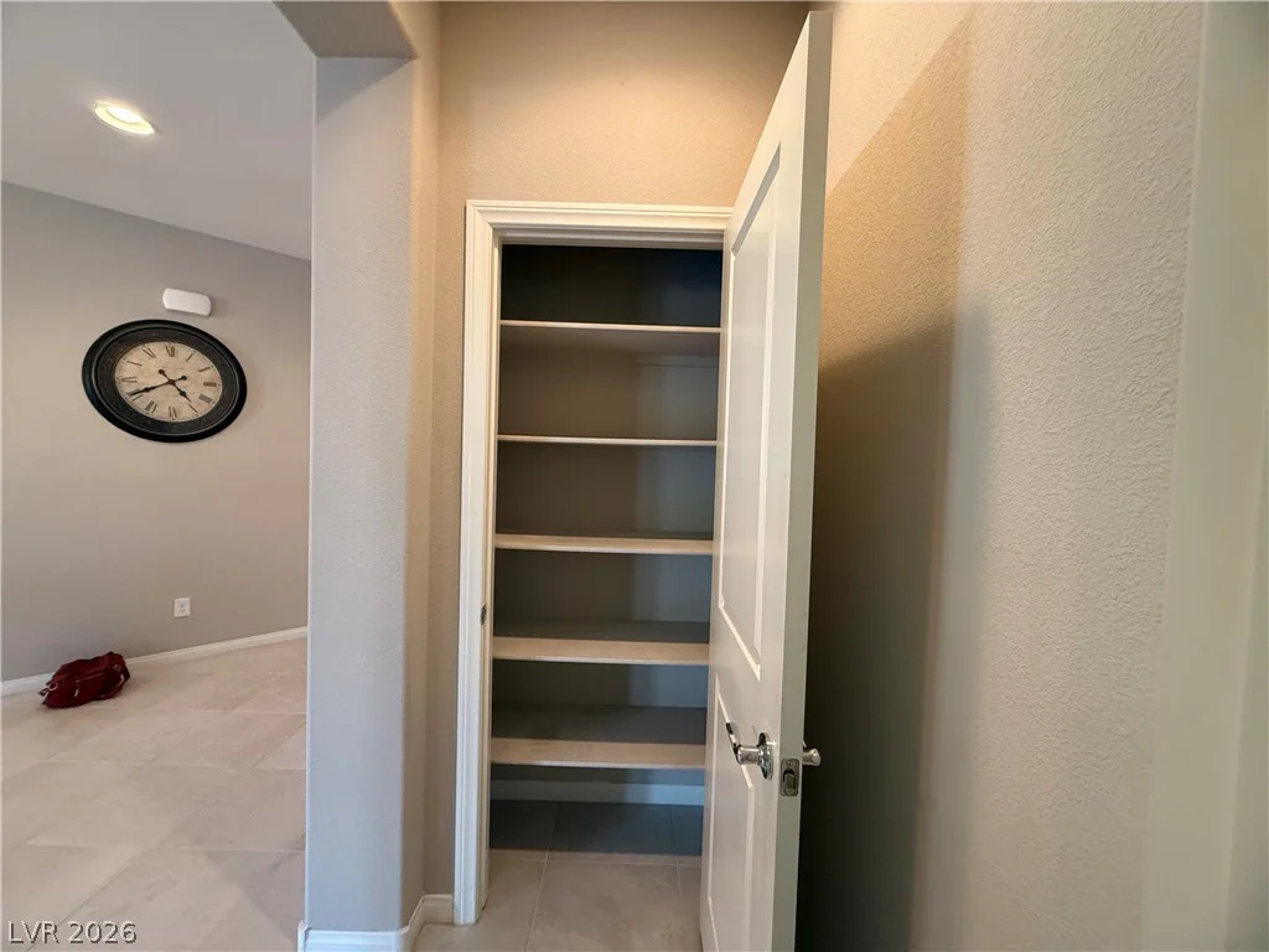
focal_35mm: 14
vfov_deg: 85.7
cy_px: 476
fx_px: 513
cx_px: 634
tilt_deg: -2.2
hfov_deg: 102.1
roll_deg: -2.7
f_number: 2.2
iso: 500
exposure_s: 1/60
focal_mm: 2.22
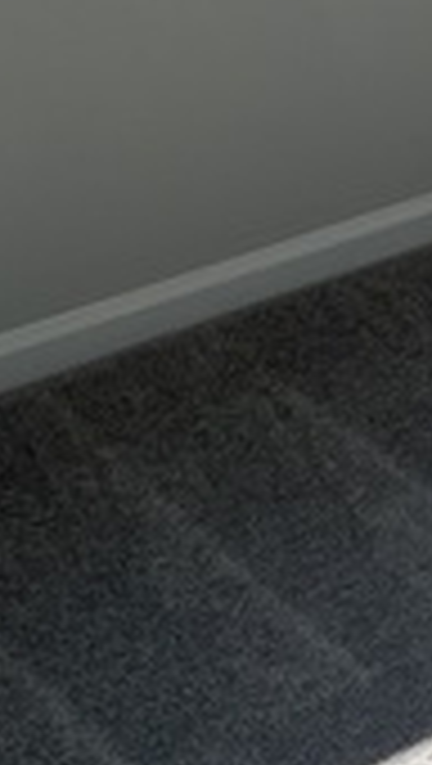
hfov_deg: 9.6
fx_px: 2254
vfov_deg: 18.3
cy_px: -155
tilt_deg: -19.4
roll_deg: +1.9
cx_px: 1066
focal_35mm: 111
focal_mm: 5.1
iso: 50
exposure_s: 1/746
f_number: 1.6
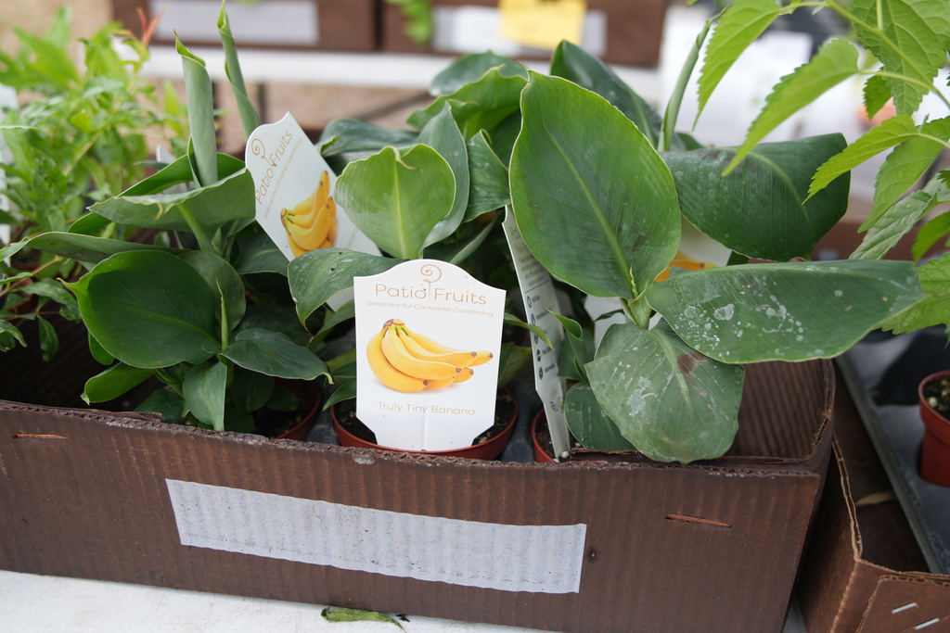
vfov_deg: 36.9
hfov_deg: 53.1
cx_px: 475
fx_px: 950
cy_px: 316
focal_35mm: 36
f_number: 2.8
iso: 125
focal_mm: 24
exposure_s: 1/400
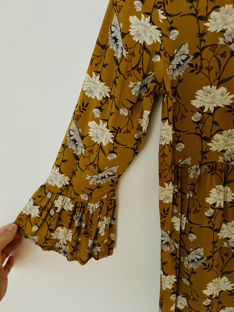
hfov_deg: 53.1
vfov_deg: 67.3
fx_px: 234
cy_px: 156
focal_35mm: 26
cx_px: 117
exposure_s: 1/30
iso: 800
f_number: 1.5
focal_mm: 5.7
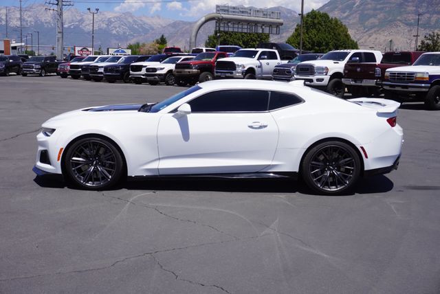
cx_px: 220
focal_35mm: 42
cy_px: 147
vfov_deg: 32.0
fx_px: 514
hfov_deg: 46.4
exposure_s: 1/200
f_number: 11
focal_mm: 28
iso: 100
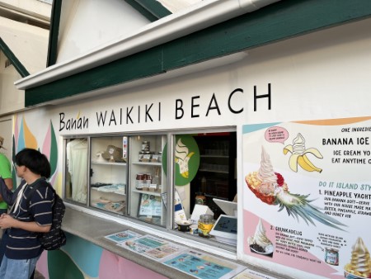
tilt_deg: -1.2
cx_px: 186
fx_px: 279
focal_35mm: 26
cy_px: 140
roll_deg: -0.4
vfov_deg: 53.1
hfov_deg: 67.3
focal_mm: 5.1
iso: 40
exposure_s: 1/282
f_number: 1.6
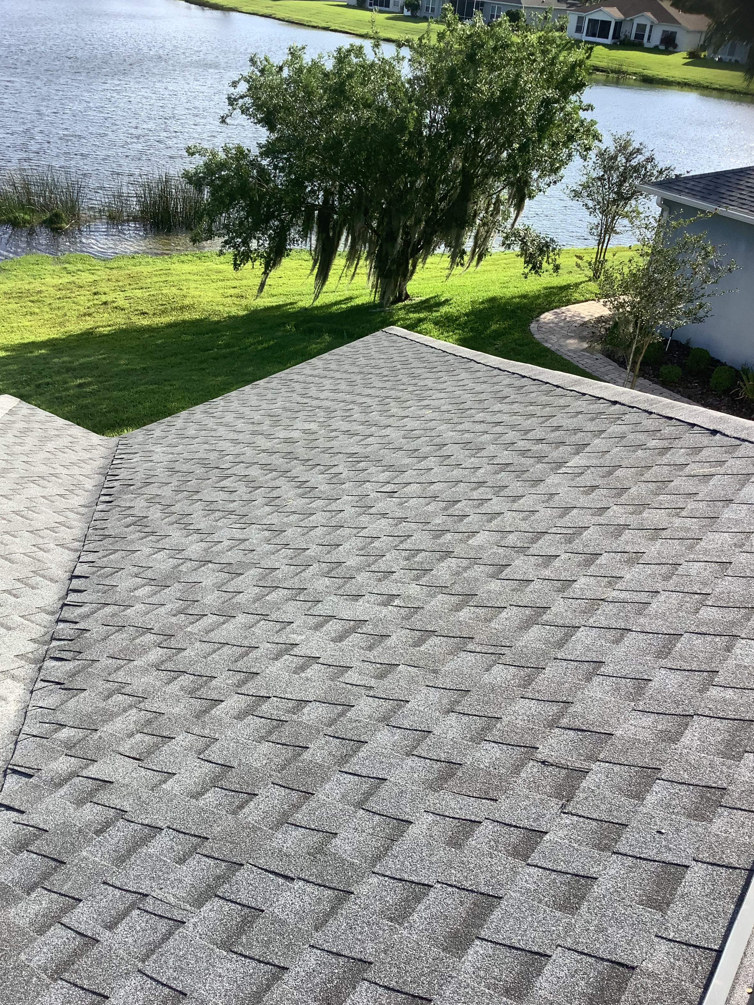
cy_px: 516
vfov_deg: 56.8
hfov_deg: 44.2
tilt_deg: -32.7
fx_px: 929
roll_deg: -4.4
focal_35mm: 32
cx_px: 375
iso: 25
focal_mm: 3.3
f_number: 2.4
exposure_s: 1/590
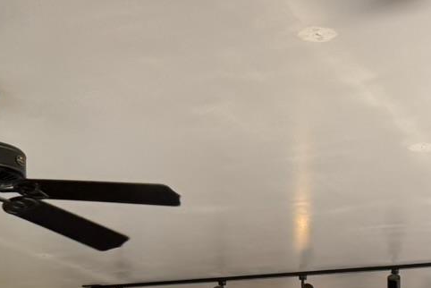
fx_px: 1270
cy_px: 572
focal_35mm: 106
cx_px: 178
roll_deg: -0.1
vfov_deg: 11.6
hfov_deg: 19.2
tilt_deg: -4.5
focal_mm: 6.76
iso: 125
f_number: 1.78
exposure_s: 1/120
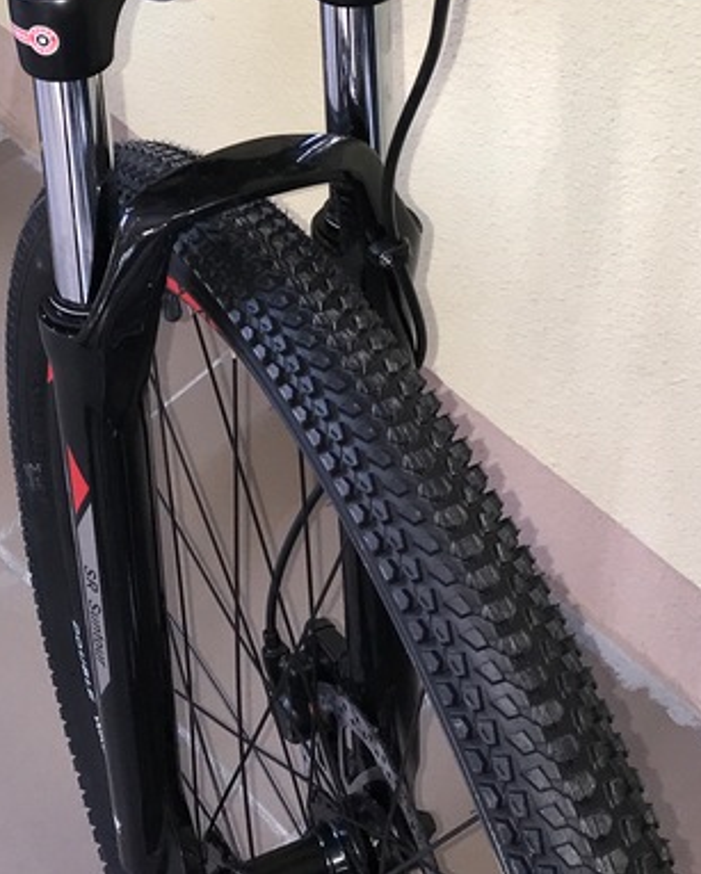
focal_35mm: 73
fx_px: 1891
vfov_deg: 24.6
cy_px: -34
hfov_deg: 20.6
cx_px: 89
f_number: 1.8
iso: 25
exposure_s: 1/33
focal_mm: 3.99
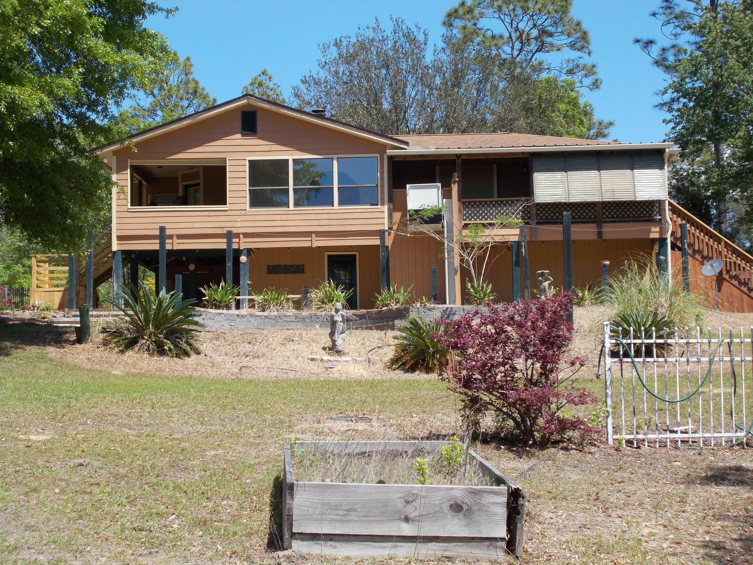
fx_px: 1436
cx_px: 376
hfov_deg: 29.4
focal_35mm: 66
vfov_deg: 22.3
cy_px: 282
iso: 80
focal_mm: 11.8
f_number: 5.3
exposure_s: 1/250
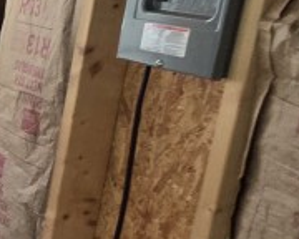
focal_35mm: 72
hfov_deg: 12.6
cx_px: -533
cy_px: 98
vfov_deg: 21.2
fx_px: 637
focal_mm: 2.2
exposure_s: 1/60
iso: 160
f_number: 2.2
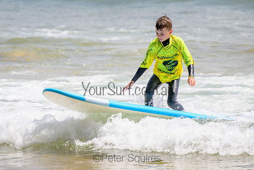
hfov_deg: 3.7
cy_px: 73
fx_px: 3880
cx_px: 106
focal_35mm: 550
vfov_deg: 2.5
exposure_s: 1/2000
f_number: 5.6
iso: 280
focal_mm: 400
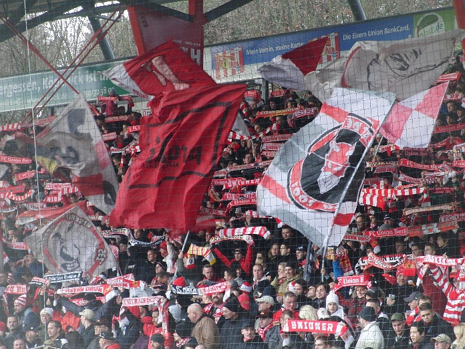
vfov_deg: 8.0
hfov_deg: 10.7
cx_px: 232
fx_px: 2485
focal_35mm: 185
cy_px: 174
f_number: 4.5
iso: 400
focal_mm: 32.1
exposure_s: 1/100
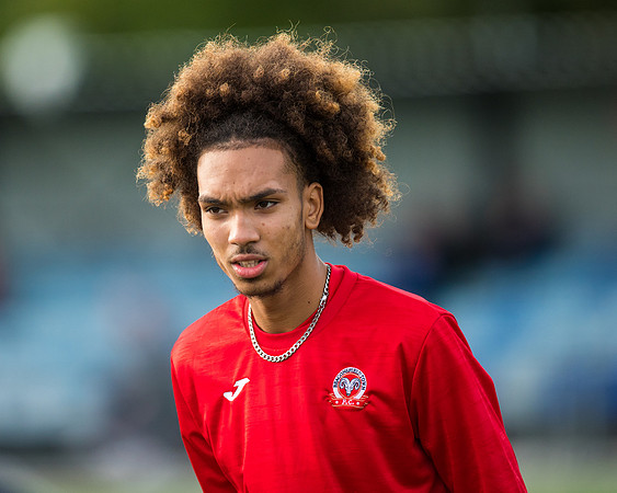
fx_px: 10560
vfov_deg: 2.7
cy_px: 231
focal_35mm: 578
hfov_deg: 3.3
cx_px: 242
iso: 800
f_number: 2.8
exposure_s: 1/3200
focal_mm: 400
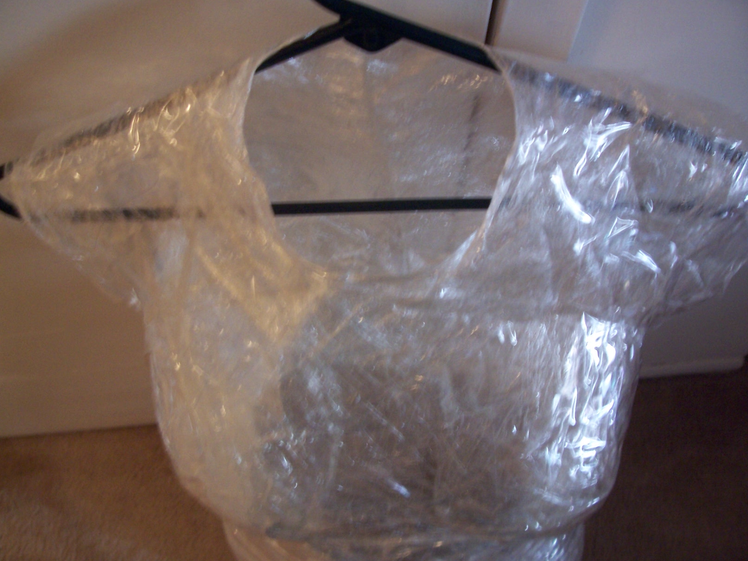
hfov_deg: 52.6
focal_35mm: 35
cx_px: 370
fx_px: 756
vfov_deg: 40.7
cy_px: 275
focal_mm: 5.6
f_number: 2.7
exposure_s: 1/10
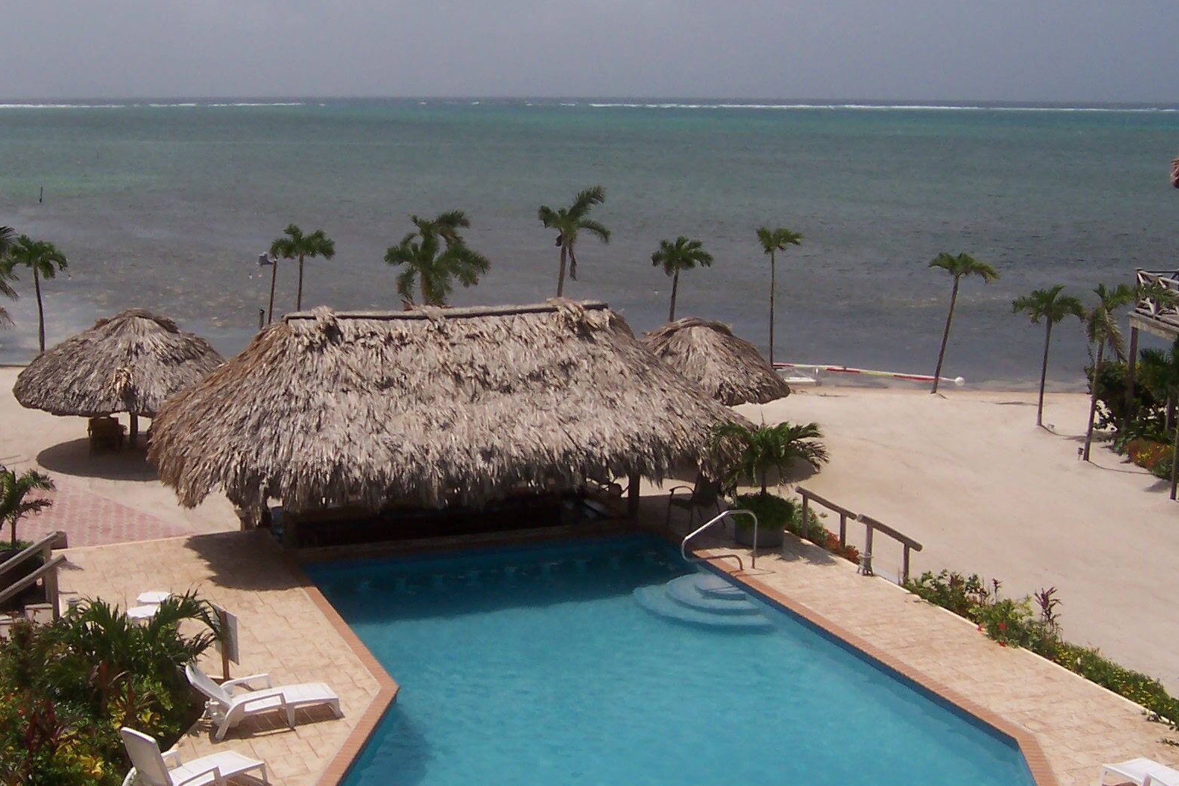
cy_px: 342
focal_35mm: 49
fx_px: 1604
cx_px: 453
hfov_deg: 40.1
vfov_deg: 27.5
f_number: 5.6
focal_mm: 5.6
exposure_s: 1/1500
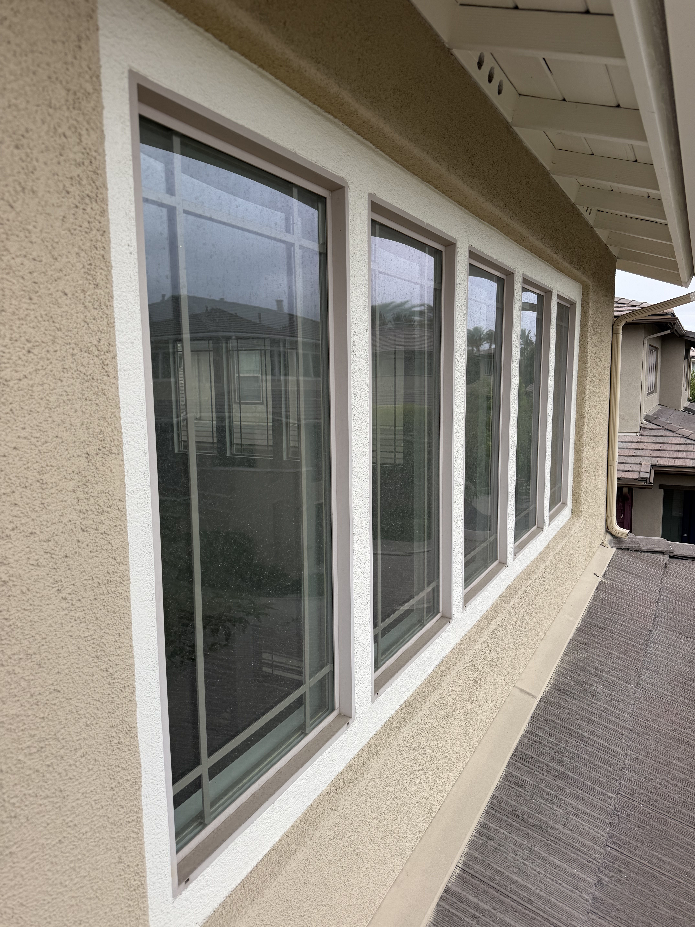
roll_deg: +0.3
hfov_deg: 56.8
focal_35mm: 24
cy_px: 464
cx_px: 348
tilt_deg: -8.0
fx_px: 642
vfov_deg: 71.6
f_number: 1.78
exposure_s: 1/1046
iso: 80
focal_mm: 6.76
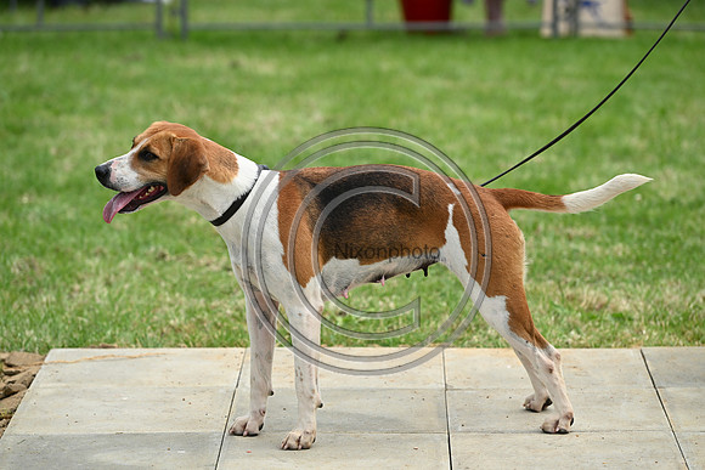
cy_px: 235
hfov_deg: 12.8
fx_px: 3134
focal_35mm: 160
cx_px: 352
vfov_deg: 8.6
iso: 220
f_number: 4.5
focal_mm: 160
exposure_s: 1/1000
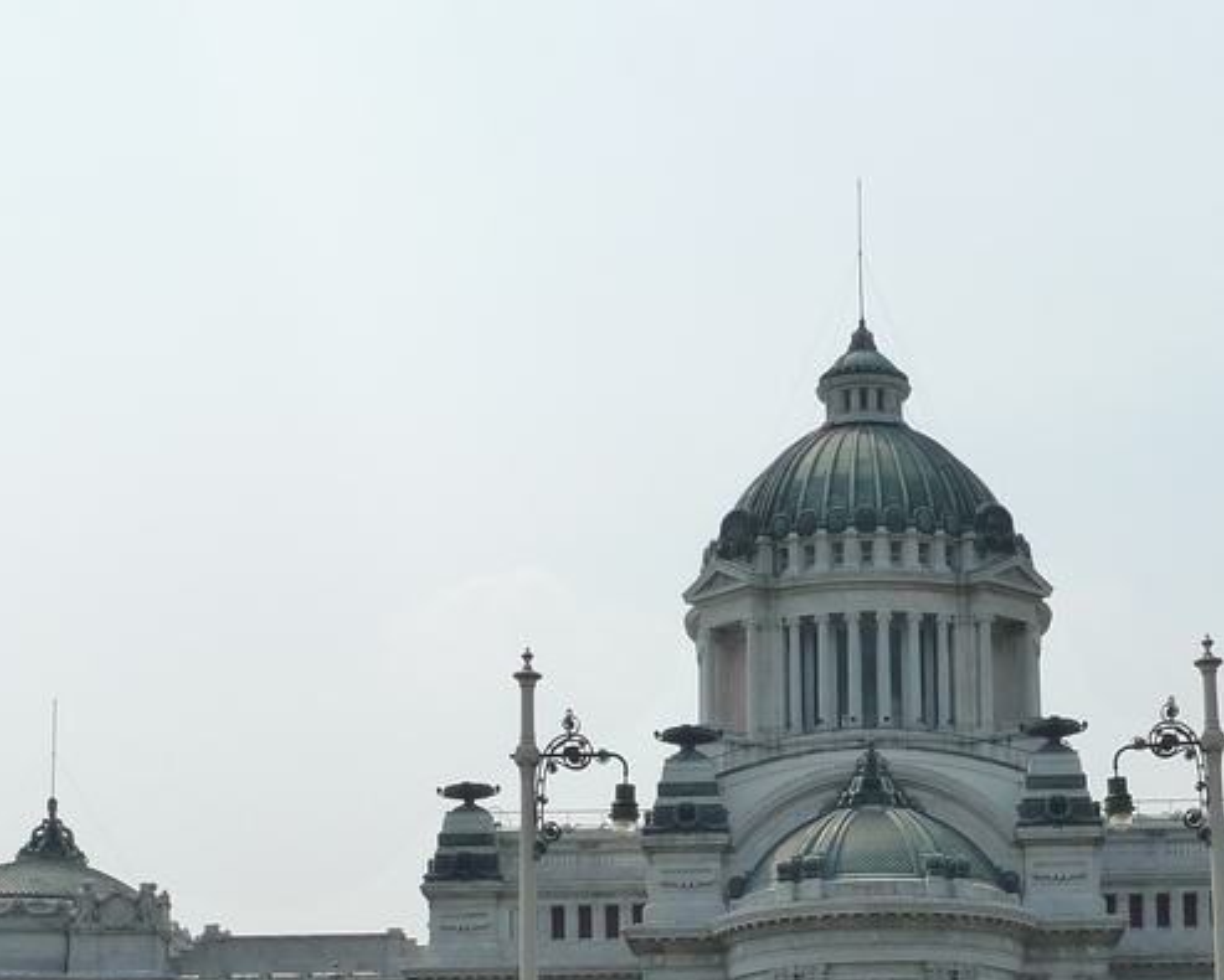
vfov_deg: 19.3
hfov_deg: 24.8
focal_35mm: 76
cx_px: 874
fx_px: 2755
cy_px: 1094
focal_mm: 5.3
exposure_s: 1/1300
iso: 125
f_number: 3.5
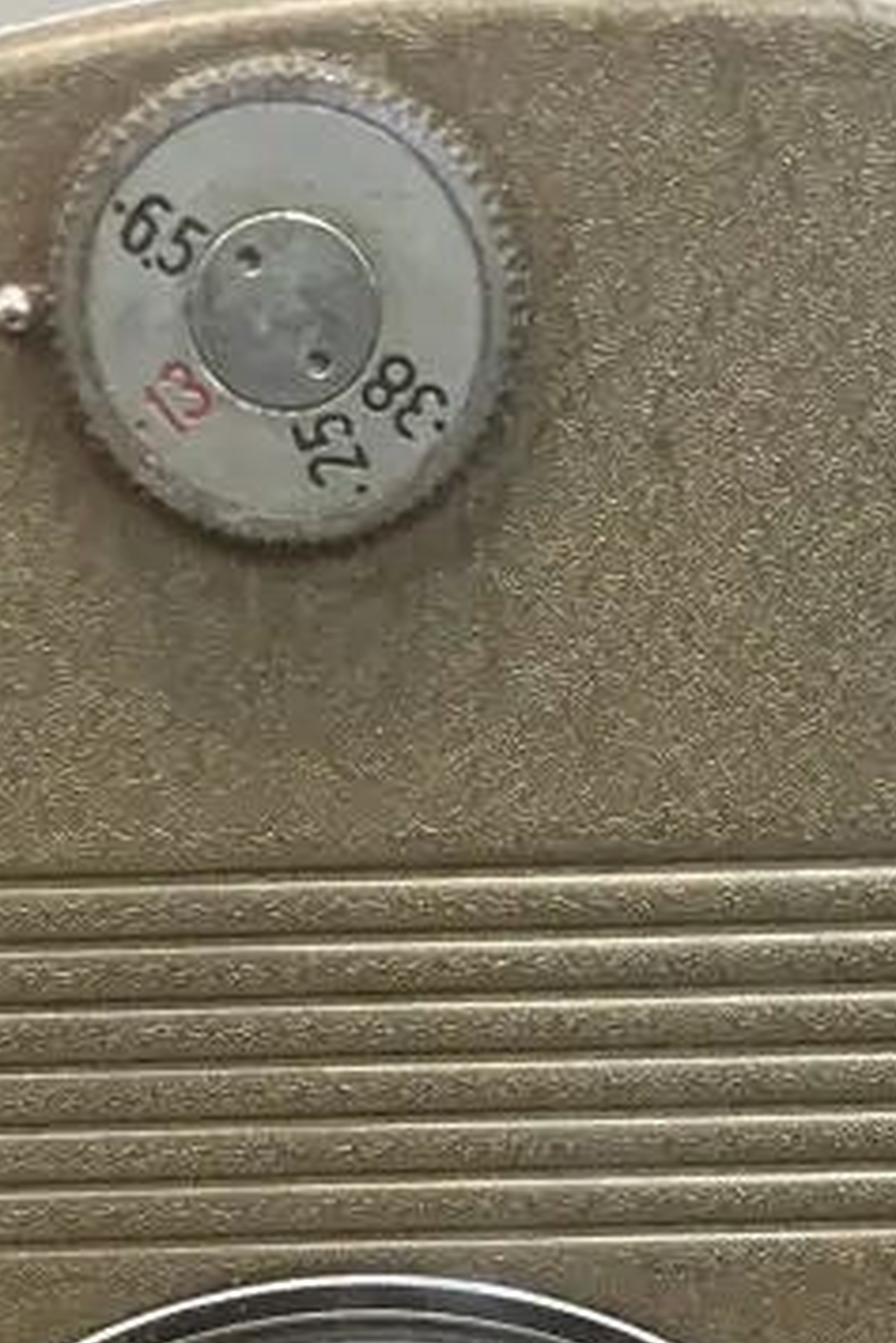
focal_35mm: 84
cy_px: 1203
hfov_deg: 16.3
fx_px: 3133
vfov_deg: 23.6
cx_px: 563
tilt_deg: -19.4
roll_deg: +0.8
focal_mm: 3.99
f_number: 1.8
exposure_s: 1/33
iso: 320
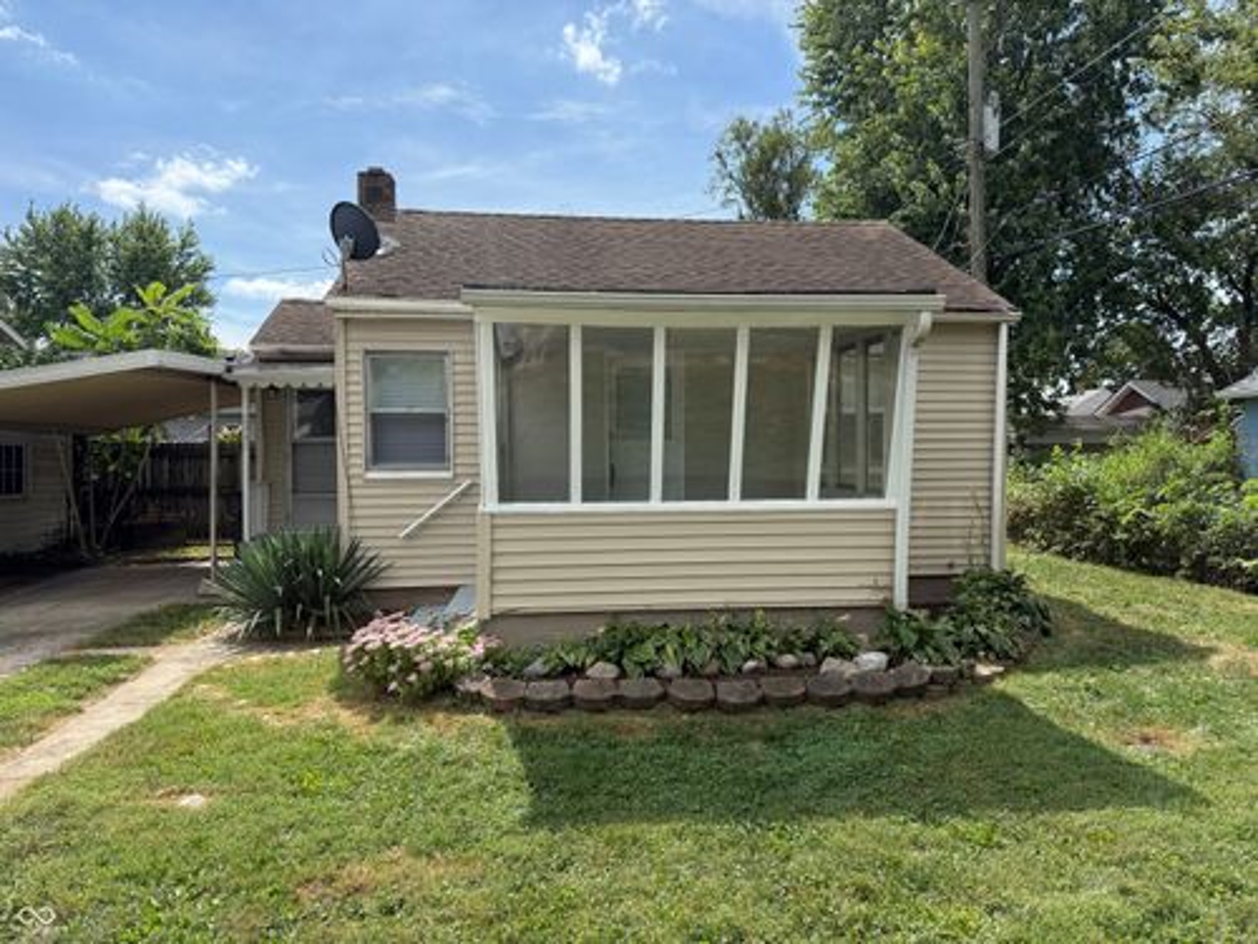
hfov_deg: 71.6
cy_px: 472
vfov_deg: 56.8
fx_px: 872
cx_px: 629
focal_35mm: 24
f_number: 1.78
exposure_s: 1/4405
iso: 125
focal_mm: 6.76
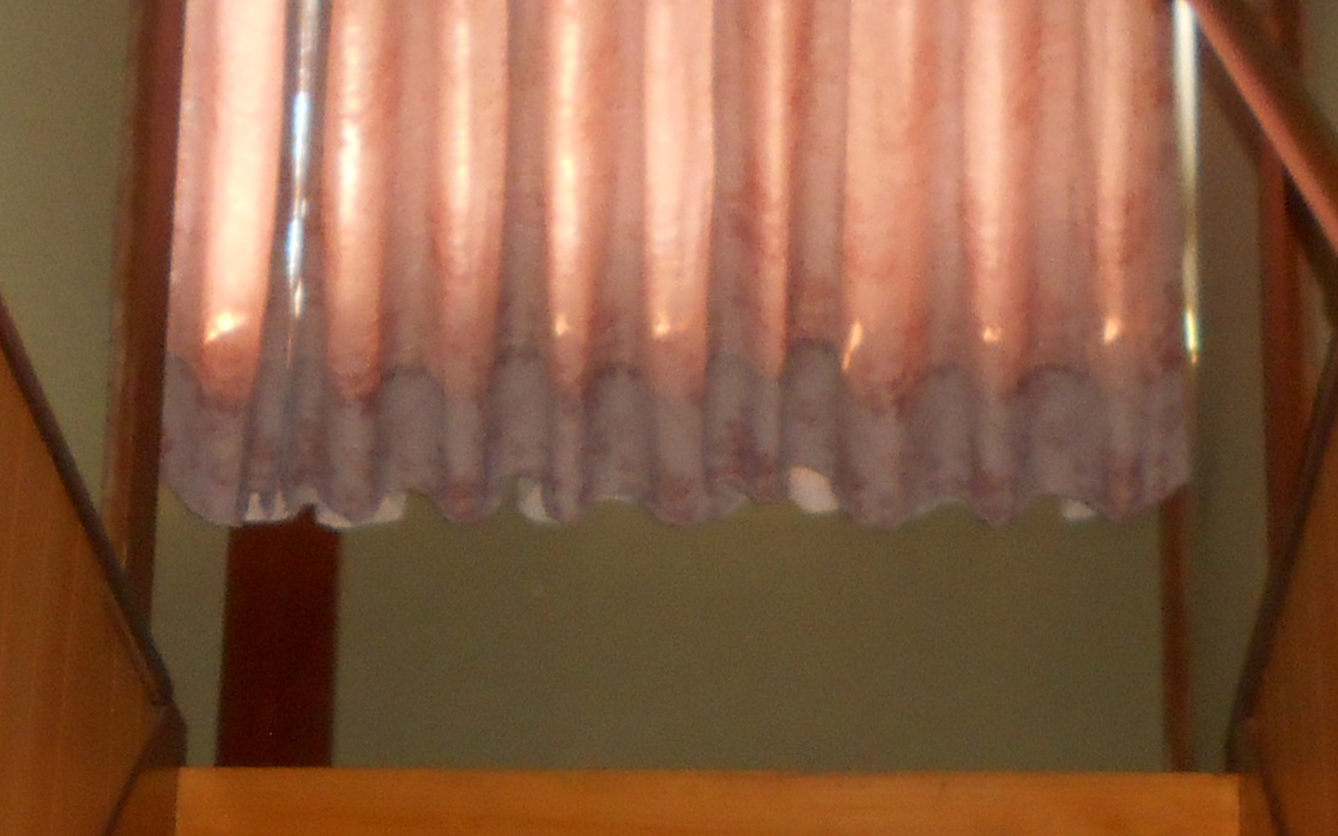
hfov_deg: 23.0
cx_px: 729
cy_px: 1393
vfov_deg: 13.4
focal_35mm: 90
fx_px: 3282
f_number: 3.2
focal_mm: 4.6
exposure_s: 1/25
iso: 200
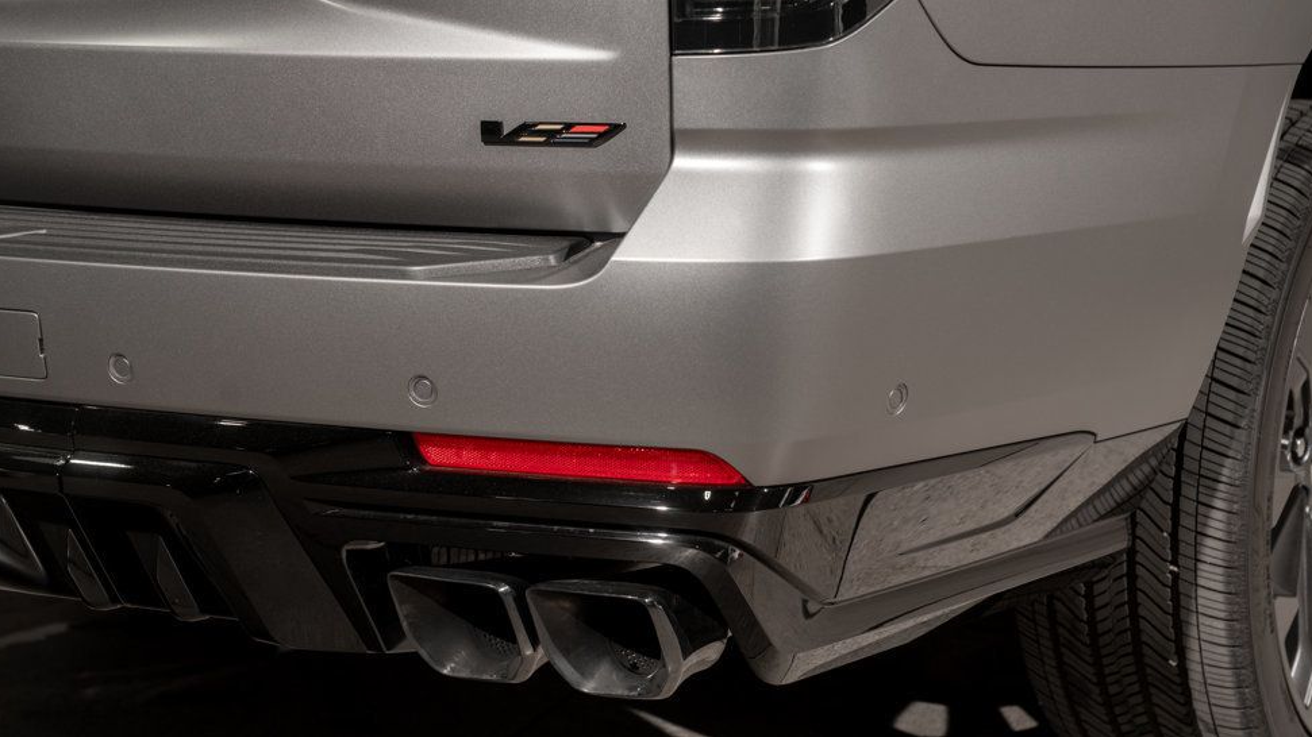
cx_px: 658
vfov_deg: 19.1
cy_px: 277
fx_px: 2192
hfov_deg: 33.3
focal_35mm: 63
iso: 250
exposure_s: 1/50
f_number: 5
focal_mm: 57
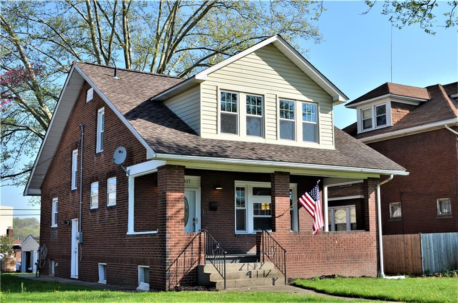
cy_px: 152
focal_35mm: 42
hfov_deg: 46.5
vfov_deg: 31.7
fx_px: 533
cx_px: 229
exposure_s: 1/250
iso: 180
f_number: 8
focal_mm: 28
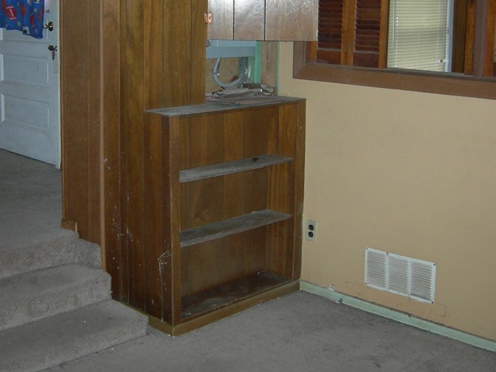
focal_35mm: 54
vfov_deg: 26.7
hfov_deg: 35.5
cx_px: 211
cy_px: 99
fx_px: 774
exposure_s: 1/60.1
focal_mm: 7.5
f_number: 2.7
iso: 185
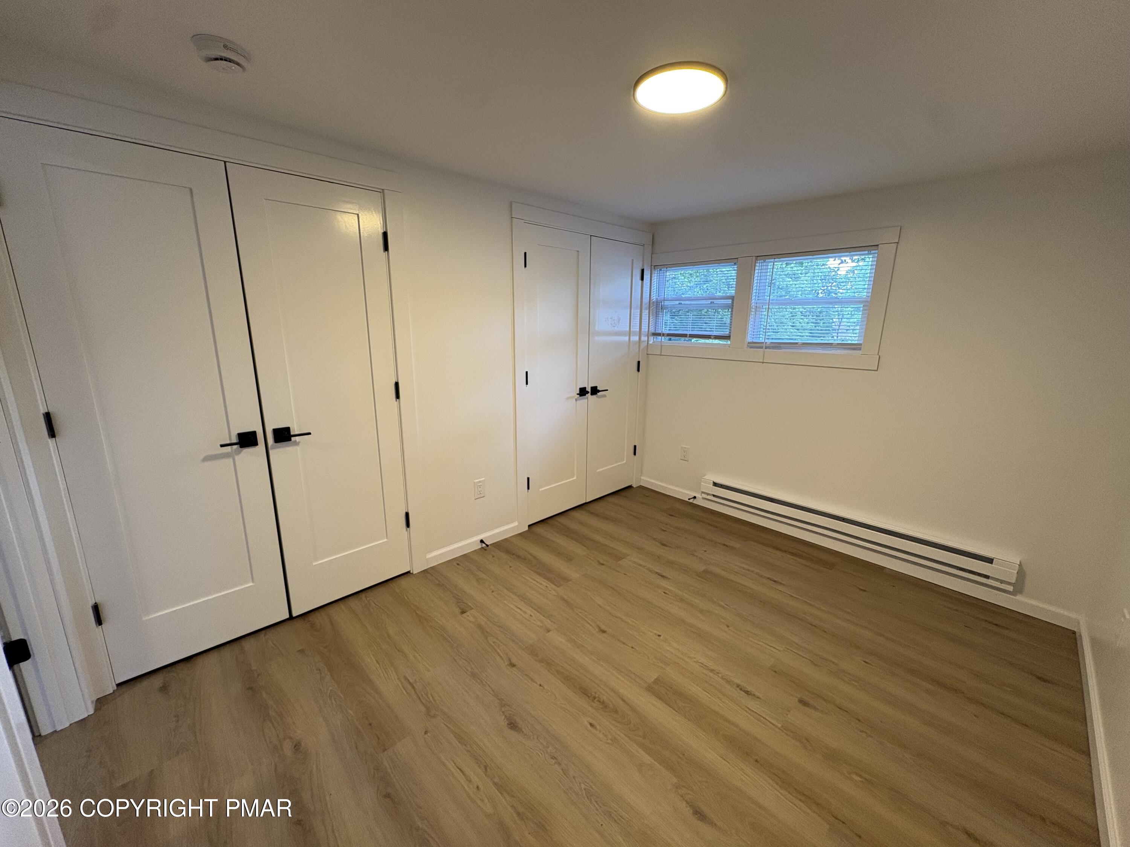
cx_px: 565
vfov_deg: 85.7
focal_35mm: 14
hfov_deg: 102.1
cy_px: 424
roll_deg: -0.1
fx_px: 457
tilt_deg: -13.0
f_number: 2.2
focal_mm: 2.22
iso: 125
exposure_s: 1/60
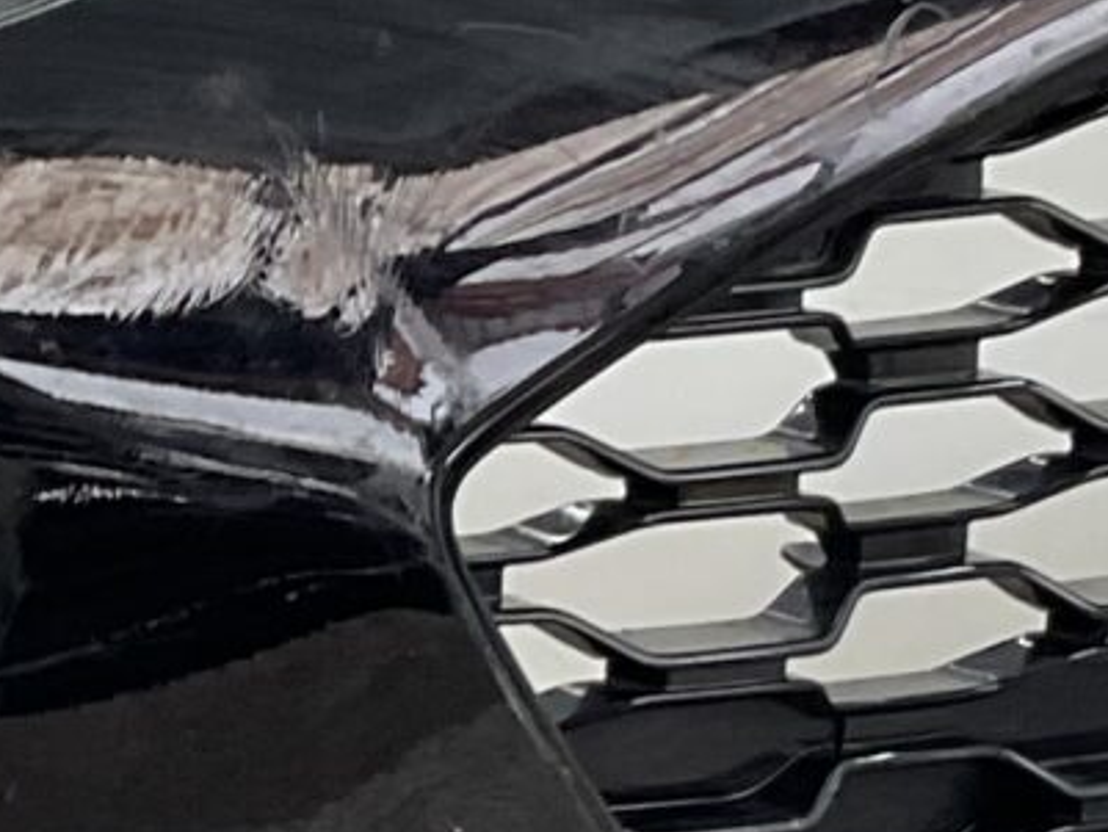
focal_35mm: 185
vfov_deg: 8.0
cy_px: 597
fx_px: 5923
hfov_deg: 10.5
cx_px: -240
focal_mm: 3
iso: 25
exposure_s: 1/120
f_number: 1.8
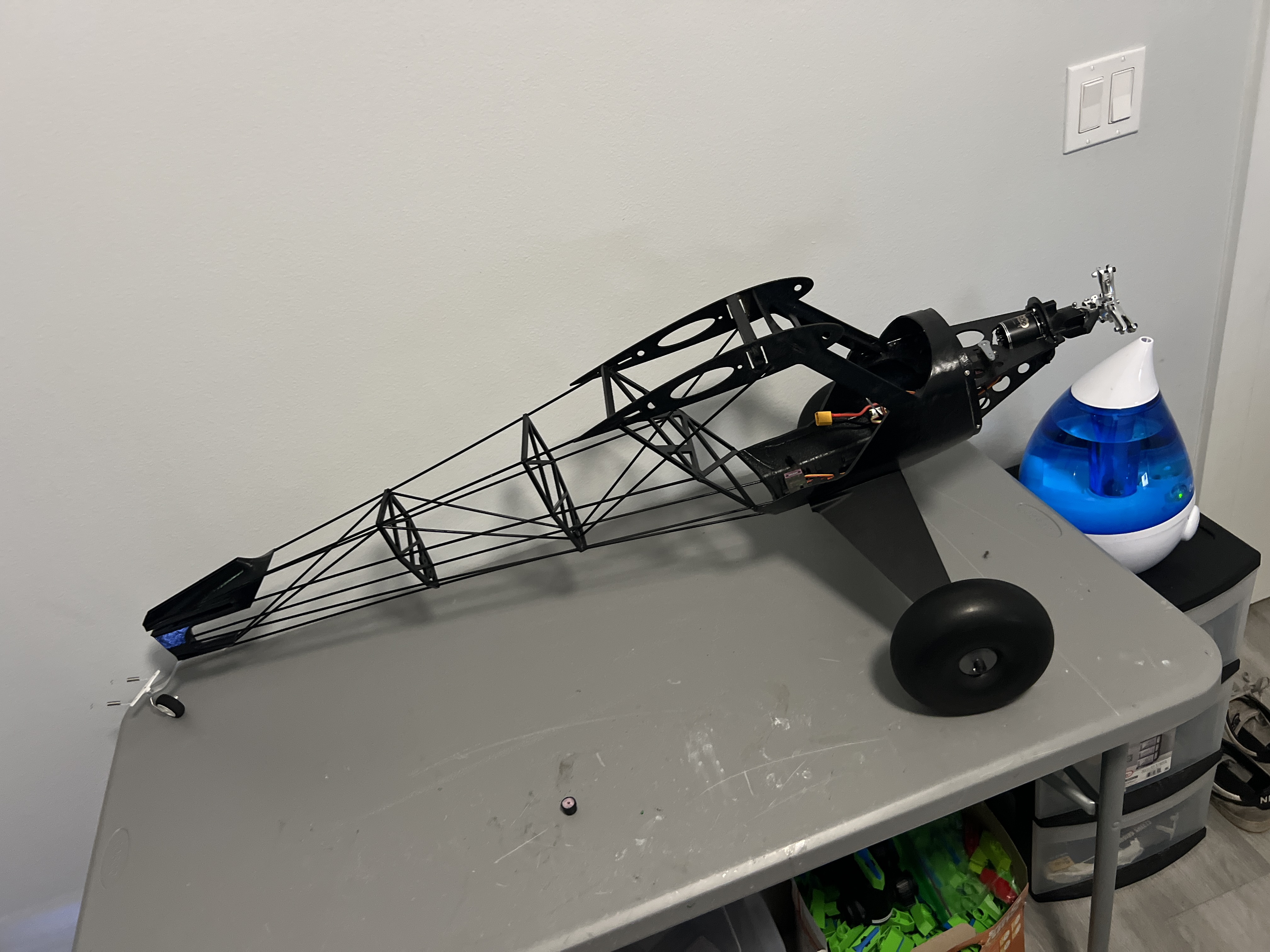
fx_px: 954
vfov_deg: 53.1
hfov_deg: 67.3
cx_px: 635
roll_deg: +13.4
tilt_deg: -31.8
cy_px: 476
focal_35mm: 26
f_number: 1.5
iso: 400
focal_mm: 5.7
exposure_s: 1/40
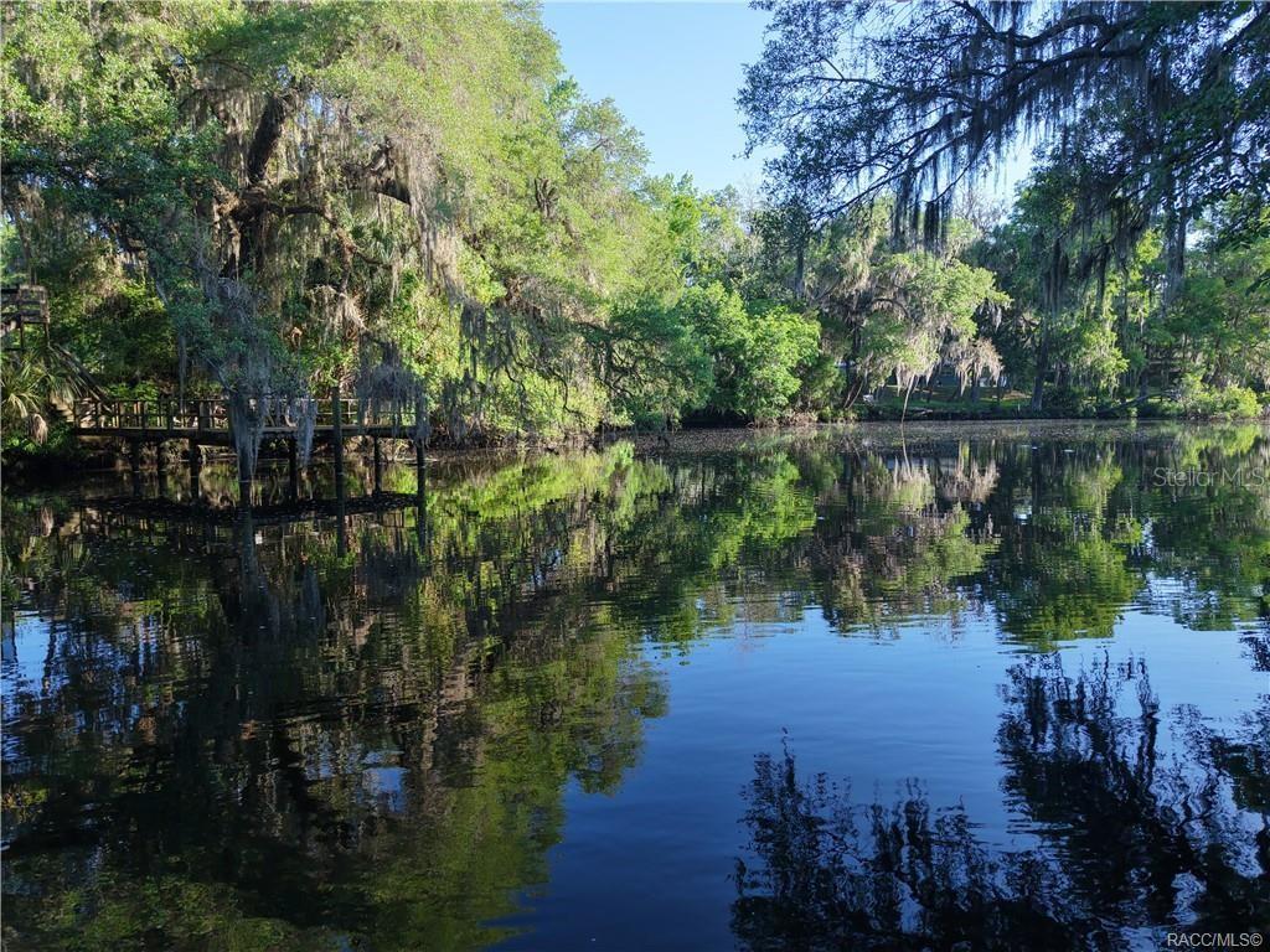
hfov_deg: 71.6
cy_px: 476
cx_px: 635
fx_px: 881
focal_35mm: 24
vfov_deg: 56.8
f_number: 1.8
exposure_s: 1/40
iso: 100
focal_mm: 8.67
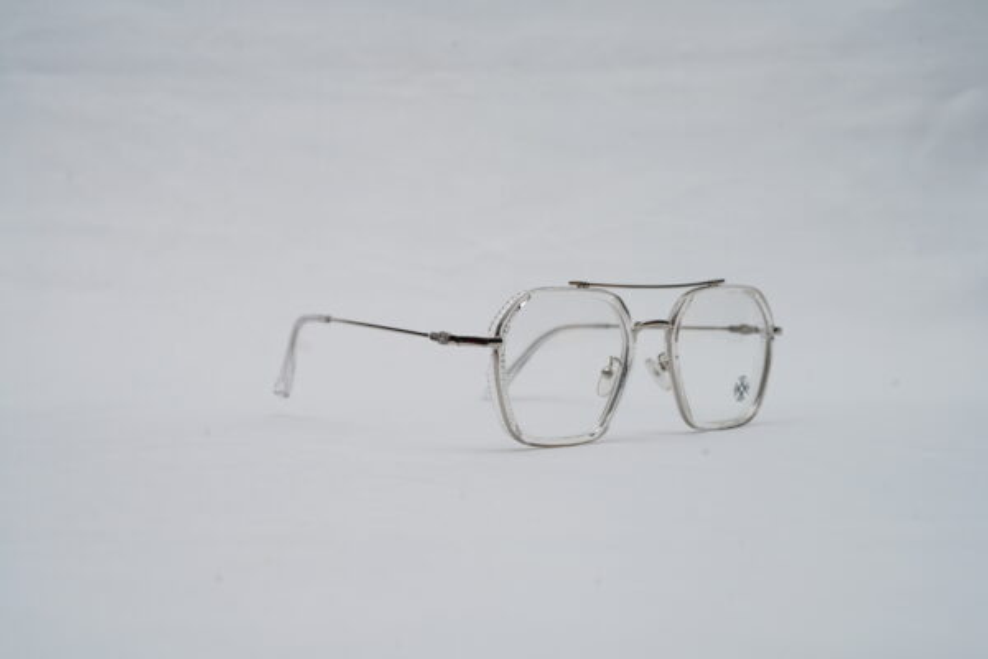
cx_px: 494
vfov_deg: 27.0
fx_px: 1372
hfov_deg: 39.6
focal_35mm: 50
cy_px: 330
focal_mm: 50
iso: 100
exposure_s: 1/160
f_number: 9
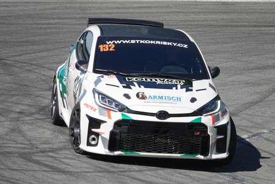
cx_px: 138
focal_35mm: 330
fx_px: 2521
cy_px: 92
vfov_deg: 4.2
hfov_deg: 6.2
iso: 100
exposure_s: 1/800
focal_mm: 120.91
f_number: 4.5
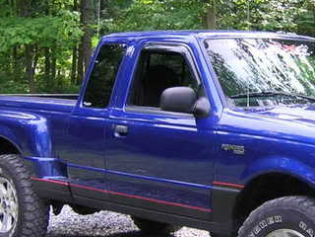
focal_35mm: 108
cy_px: 112
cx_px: 260
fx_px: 983
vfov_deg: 13.7
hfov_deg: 18.0
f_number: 3.2
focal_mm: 7.1
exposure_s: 1/80.3
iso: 100
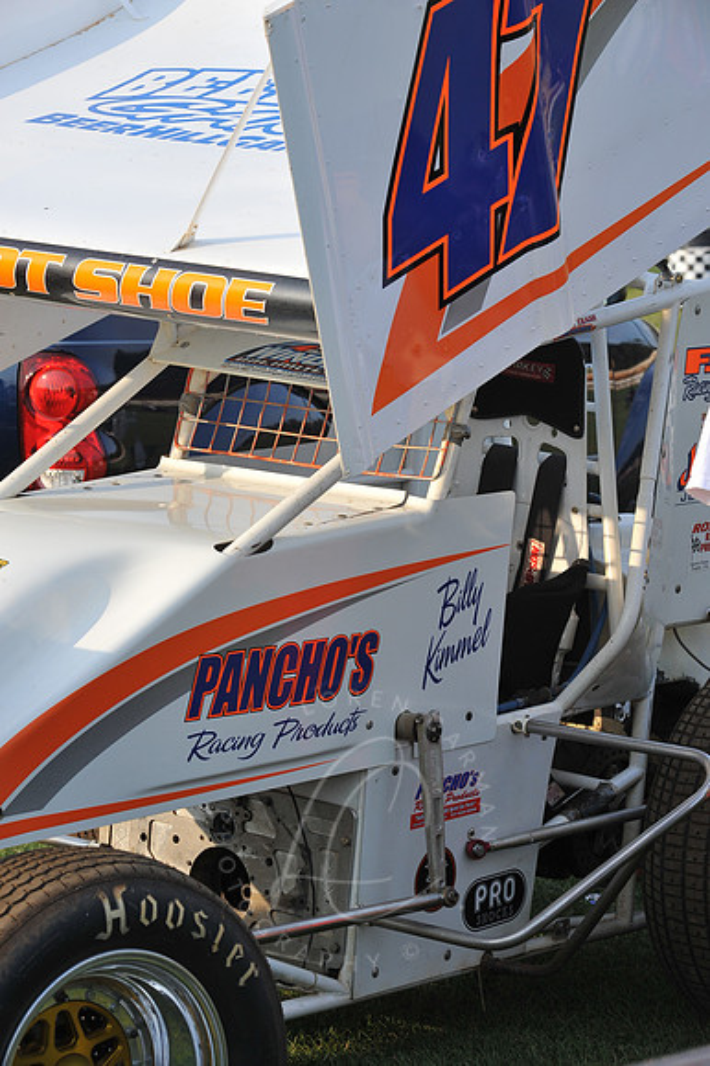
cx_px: 355
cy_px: 533
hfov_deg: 11.0
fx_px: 3702
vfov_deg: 16.4
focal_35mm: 125
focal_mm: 125
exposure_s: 1/500
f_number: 11
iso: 500
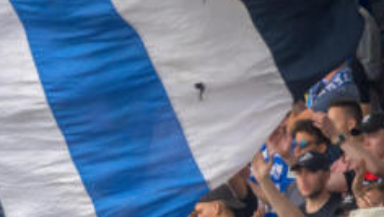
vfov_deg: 0.9
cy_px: 250
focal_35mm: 1329
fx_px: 13538
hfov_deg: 1.6
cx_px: 151
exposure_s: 1/1000
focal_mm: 220
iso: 640
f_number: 4
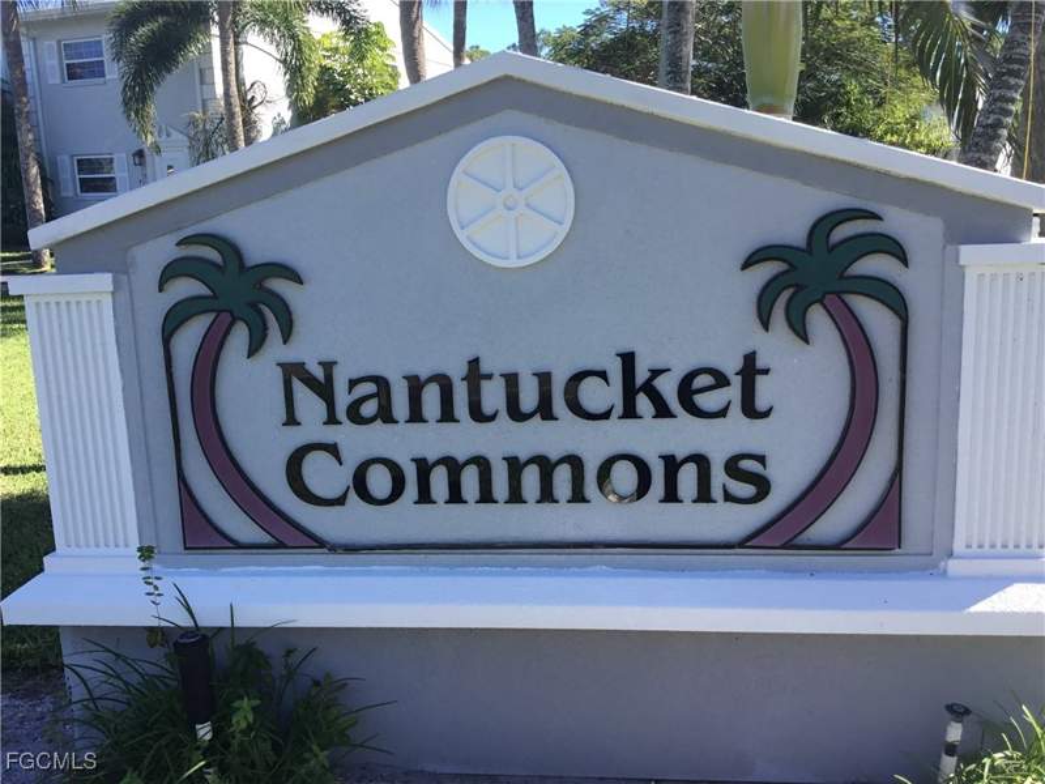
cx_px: 522
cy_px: 392
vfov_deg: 45.4
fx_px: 936
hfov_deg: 58.4
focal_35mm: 31
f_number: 2.4
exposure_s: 1/397
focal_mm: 3.3
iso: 25
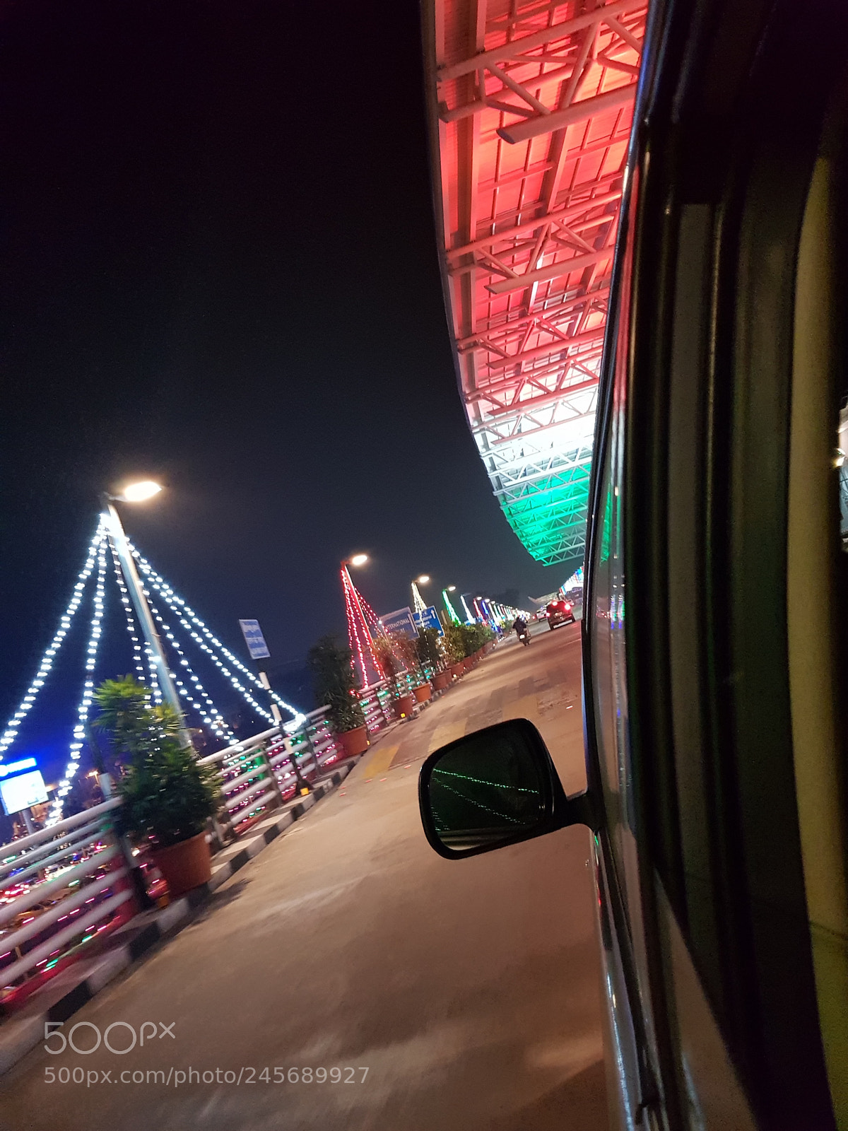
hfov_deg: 53.1
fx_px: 849
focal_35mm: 26
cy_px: 566
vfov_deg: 67.3
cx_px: 424
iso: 640
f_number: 1.7
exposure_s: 1/50
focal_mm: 4.2
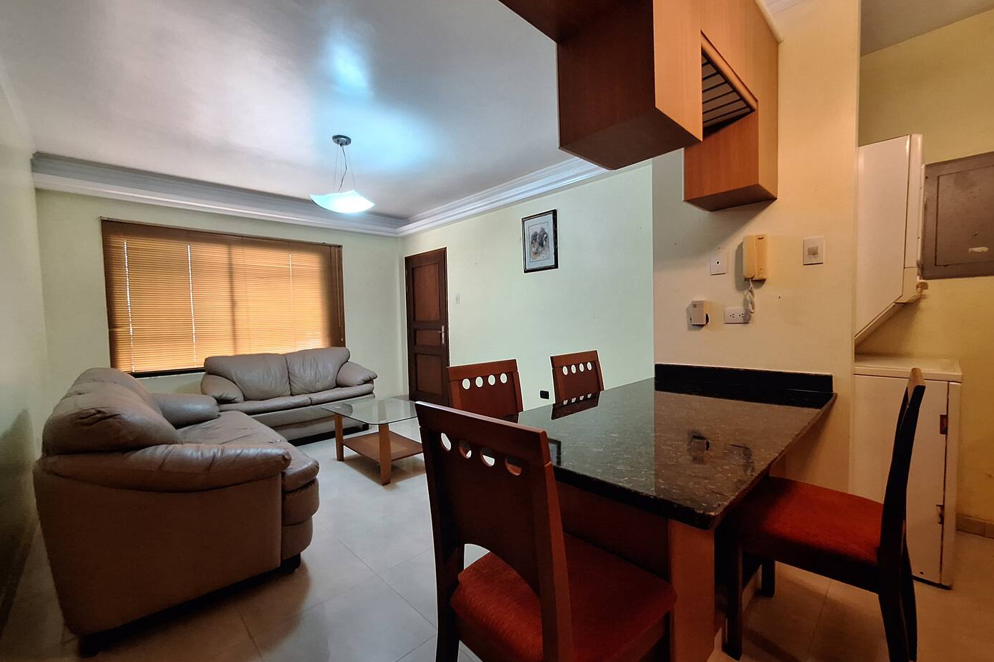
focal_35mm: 14
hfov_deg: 104.2
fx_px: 386
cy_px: 342
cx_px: 510
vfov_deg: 81.2
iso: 250
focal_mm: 1.74
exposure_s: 1/24
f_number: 2.2
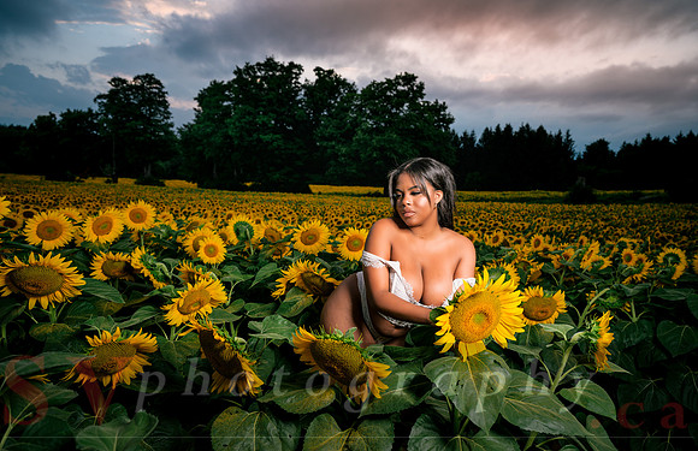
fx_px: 465
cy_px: 232
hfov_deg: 73.8
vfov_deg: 51.7
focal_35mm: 24
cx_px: 349
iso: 64
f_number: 4
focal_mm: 24
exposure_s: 1/50
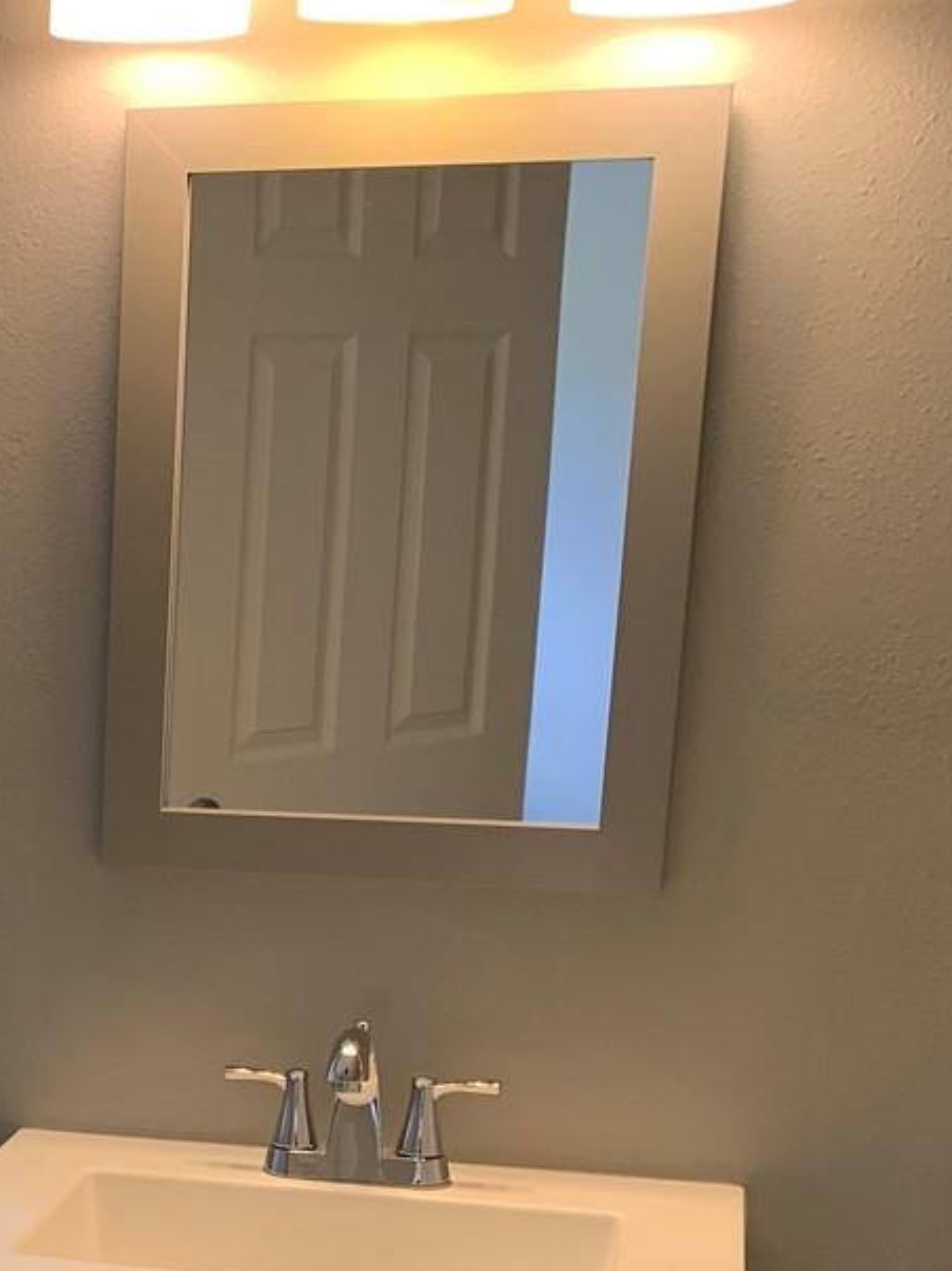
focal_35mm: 69
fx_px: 2531
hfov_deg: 20.0
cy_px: 1176
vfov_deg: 27.1
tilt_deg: -15.0
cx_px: -179
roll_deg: +0.0
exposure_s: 1/60
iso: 50
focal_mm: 4.25
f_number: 1.8
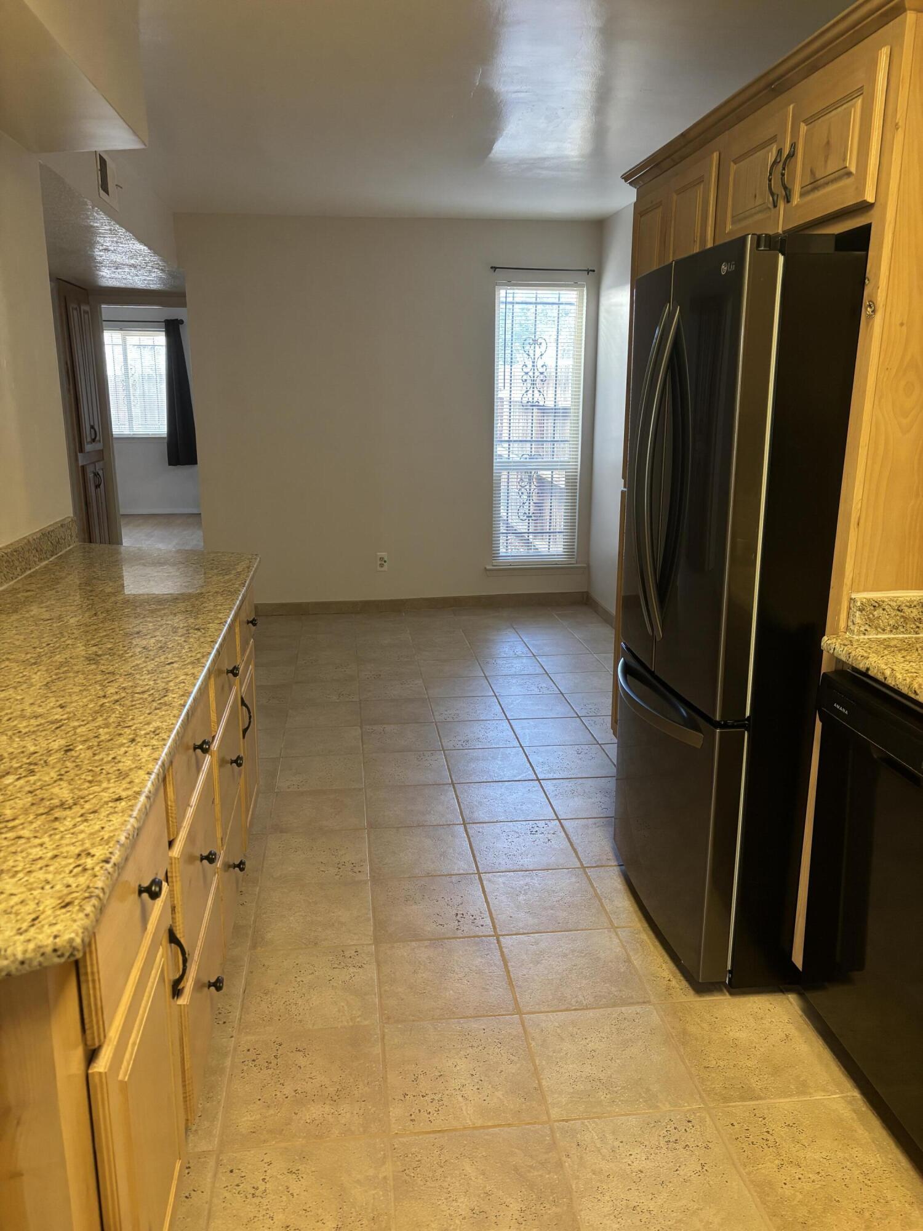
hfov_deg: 53.1
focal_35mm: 26
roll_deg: -1.2
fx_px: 924
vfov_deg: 67.3
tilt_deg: -14.3
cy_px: 616
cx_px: 462
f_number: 1.6
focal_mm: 5.96
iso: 250
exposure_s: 1/60
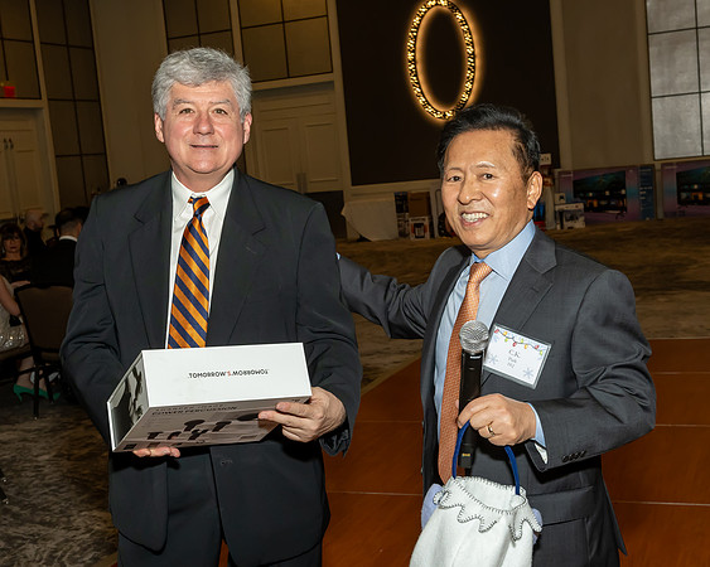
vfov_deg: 31.7
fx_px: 1000
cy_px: 281
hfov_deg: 39.1
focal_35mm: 48
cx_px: 345
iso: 1000
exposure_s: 1/250
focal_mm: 26
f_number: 7.1
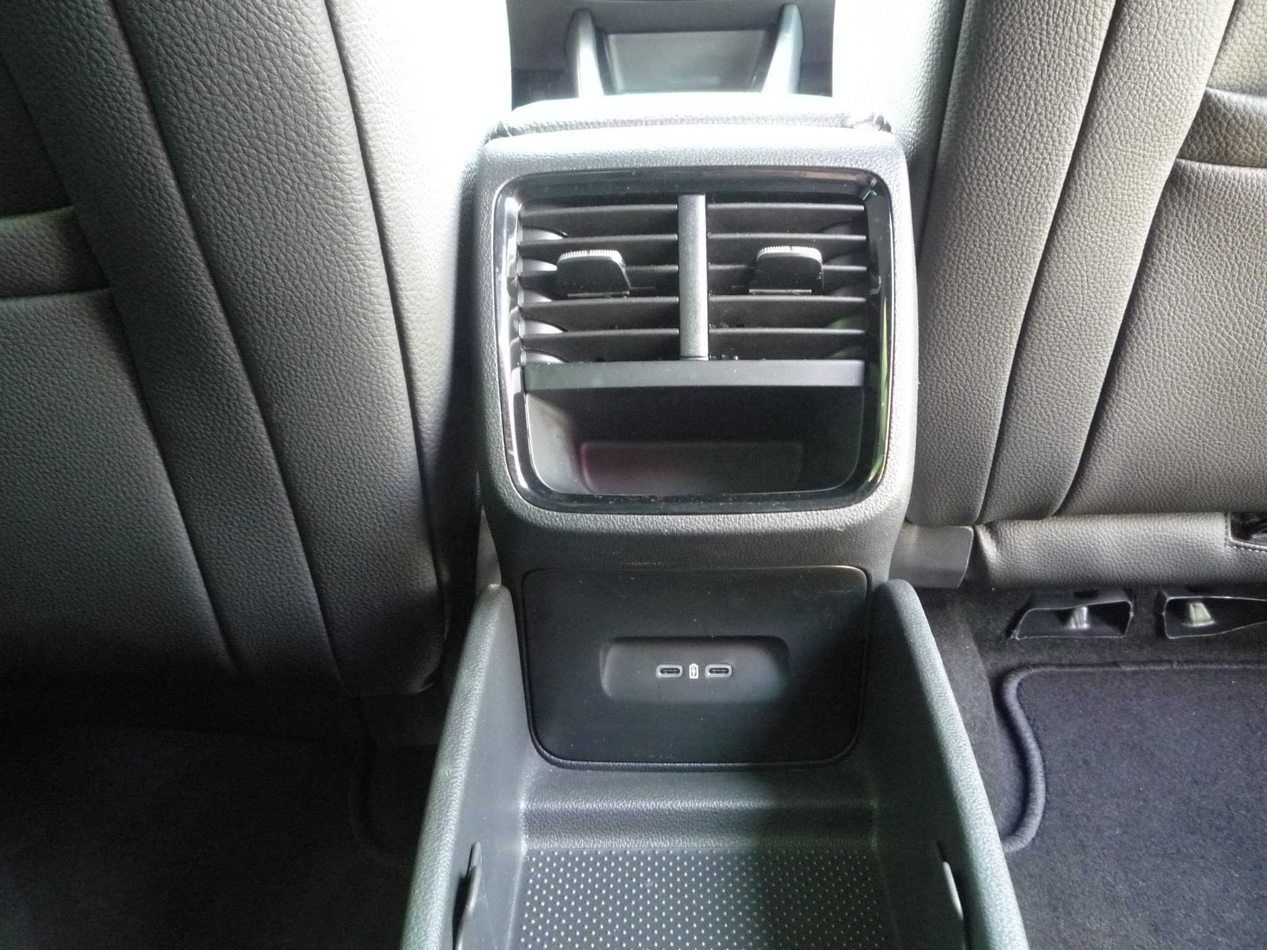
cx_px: 634
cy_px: 475
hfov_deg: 60.0
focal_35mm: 30
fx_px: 1098
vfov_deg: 46.8
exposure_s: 1/8
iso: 400
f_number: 3.3
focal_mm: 5.2
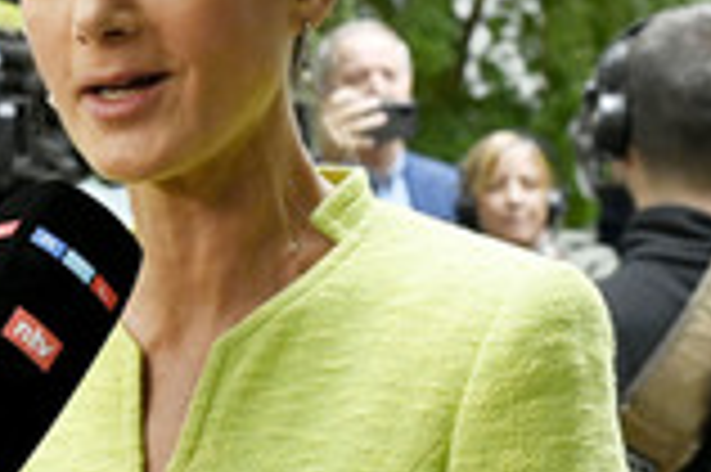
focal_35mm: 137
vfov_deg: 10.0
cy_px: 225
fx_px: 2703
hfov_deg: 14.4
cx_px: -209
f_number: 5.6
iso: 5000
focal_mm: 48
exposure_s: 1/320
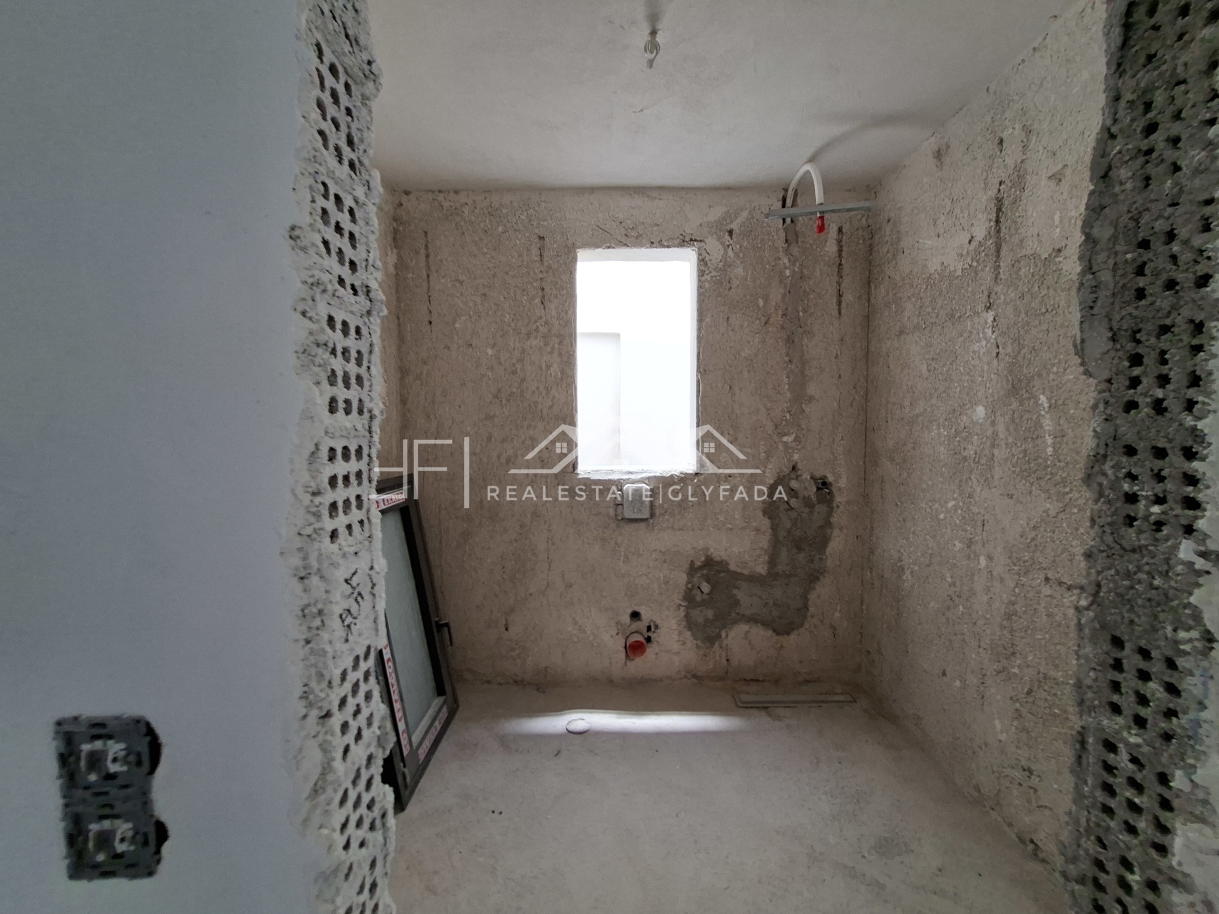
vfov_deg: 89.9
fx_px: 458
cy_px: 457
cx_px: 610
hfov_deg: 106.2
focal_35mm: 13
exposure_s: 1/60
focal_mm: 1.74
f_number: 2.2
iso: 40
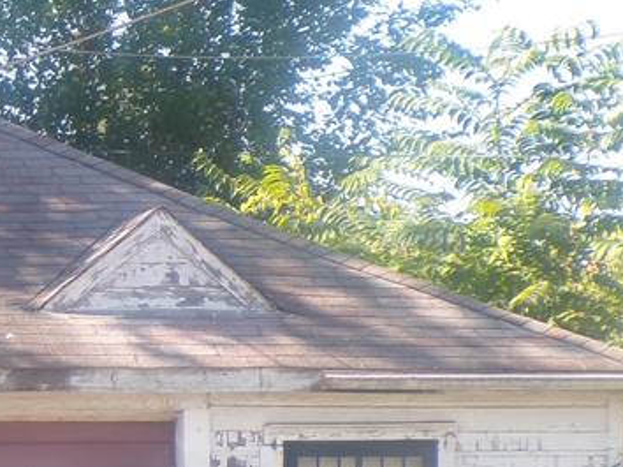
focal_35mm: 162
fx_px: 2914
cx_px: -160
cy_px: 536
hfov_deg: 11.9
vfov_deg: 9.1
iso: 100
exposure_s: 1/180
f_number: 3.7
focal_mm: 10.1
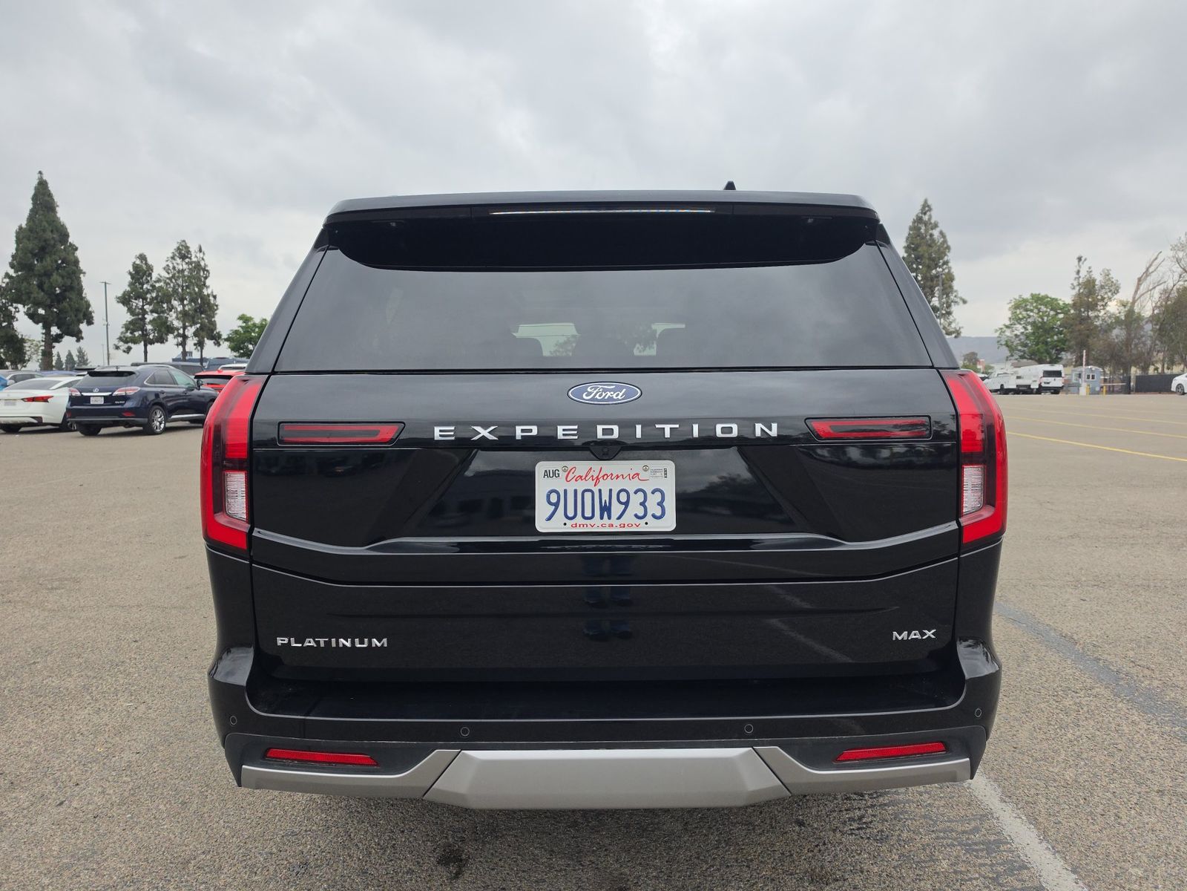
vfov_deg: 58.9
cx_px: 594
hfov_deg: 73.9
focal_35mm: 23
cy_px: 446
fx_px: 789
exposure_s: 1/2192
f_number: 1.4
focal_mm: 6.5
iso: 63
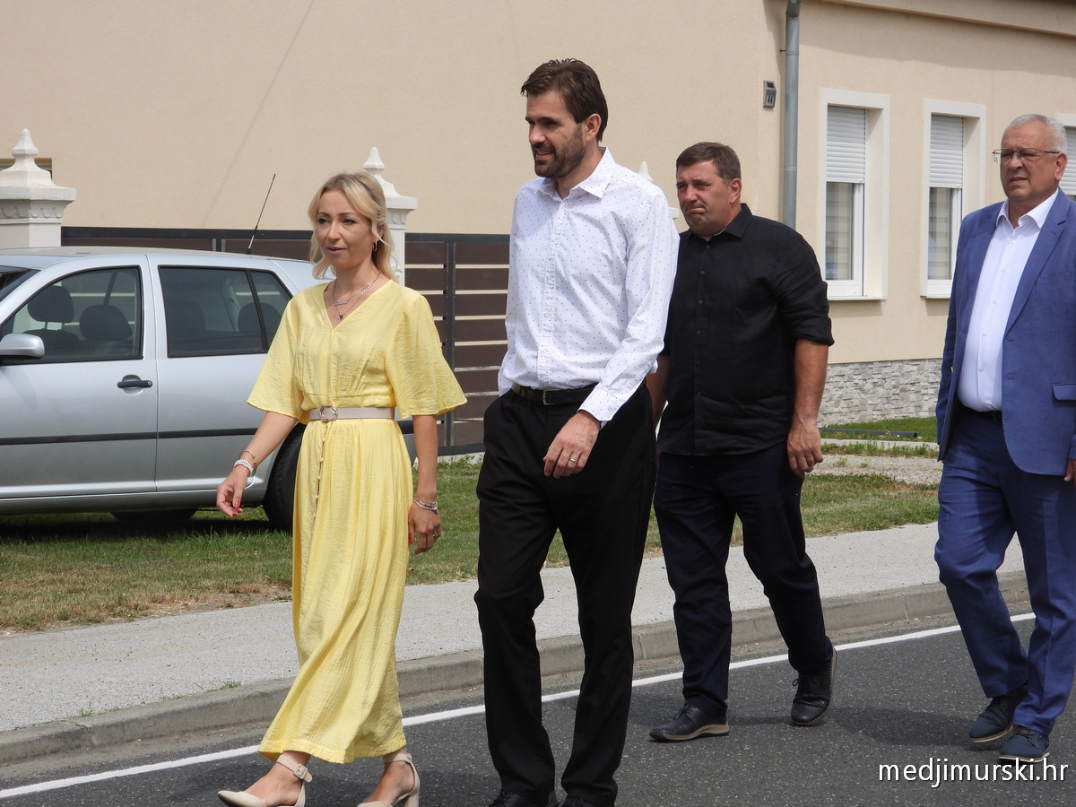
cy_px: 404
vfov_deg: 12.9
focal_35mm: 115
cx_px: 538
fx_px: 3575
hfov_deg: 17.1
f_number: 4
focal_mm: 20.7
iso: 100
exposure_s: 1/1000
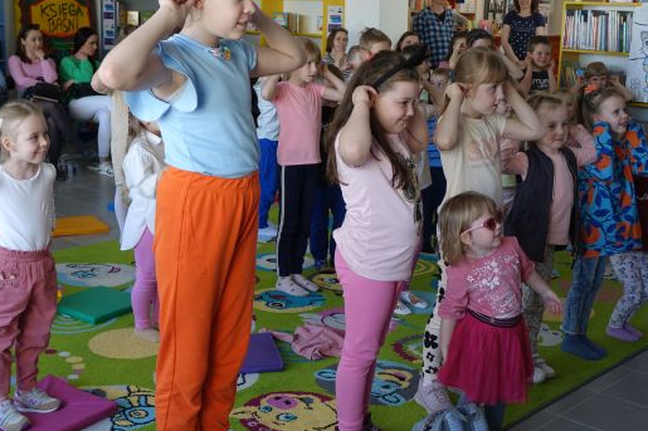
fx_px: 918
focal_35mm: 51
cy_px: 178
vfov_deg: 26.4
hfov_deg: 38.9
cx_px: 331
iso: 125
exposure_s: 1/50
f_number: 2.8
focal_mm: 15.13
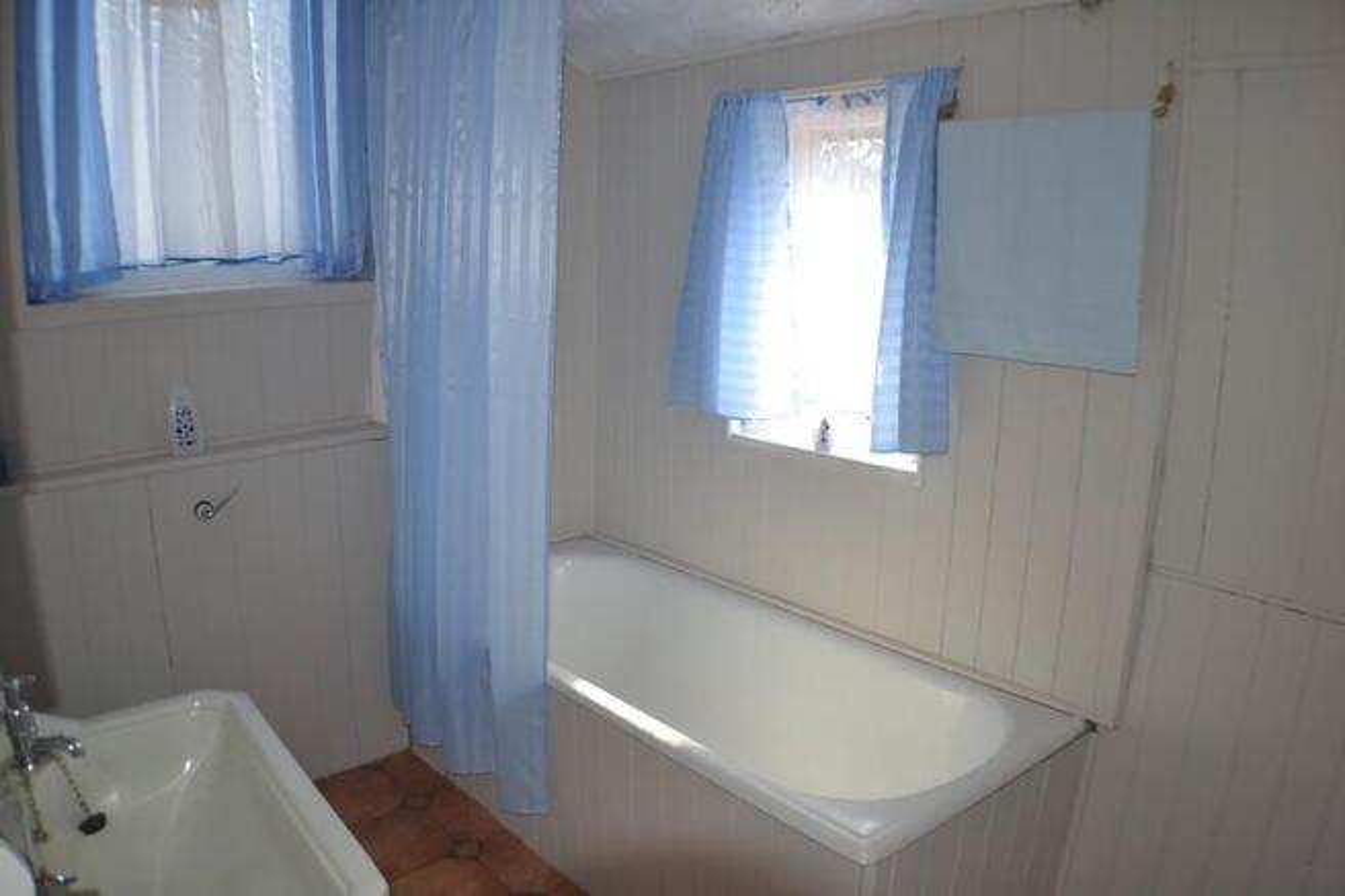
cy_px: 448
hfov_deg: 57.2
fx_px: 1233
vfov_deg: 39.9
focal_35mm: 33
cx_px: 672
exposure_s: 1/125
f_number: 4
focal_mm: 22
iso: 160
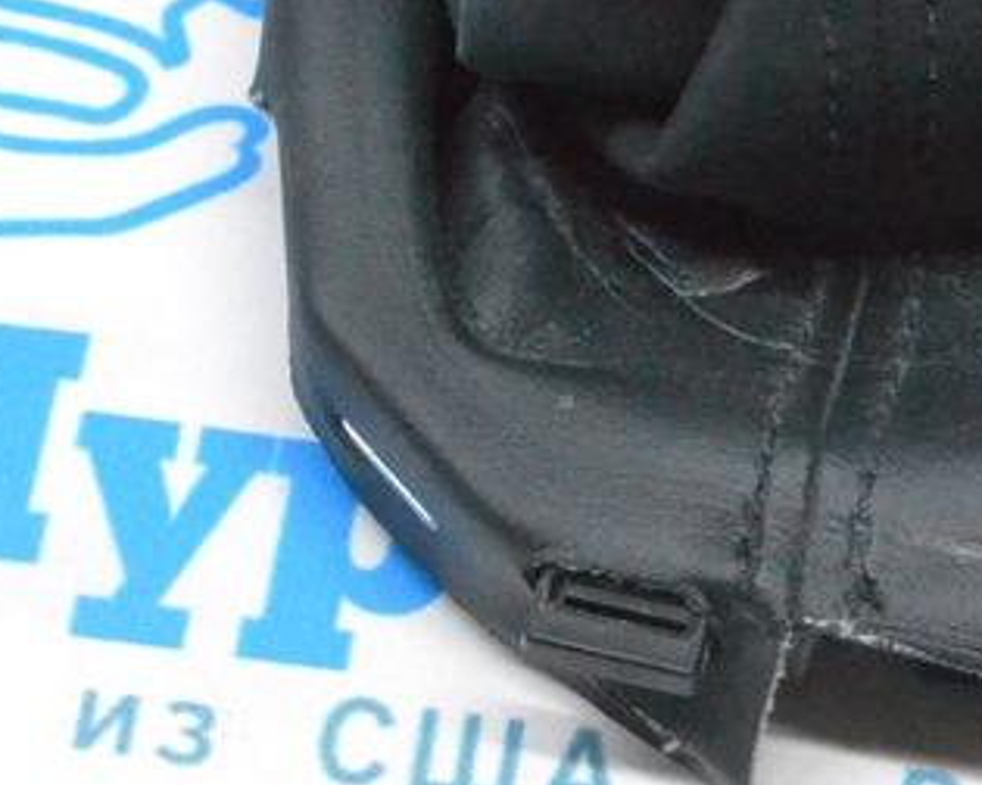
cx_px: 876
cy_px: -235
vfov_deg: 8.7
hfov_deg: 11.0
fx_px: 5057
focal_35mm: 174
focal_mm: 38
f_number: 13
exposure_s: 1/100
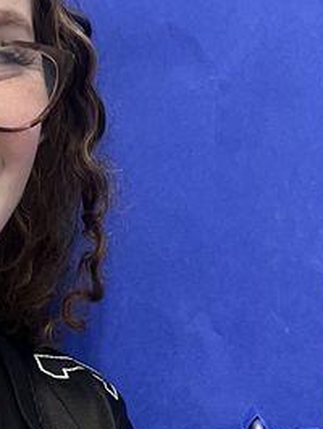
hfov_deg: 14.8
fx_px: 1242
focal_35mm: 100
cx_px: 136
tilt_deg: -15.6
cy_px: 503
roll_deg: -2.1
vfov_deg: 18.7
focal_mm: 5.7
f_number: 1.5
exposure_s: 1/60
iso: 250
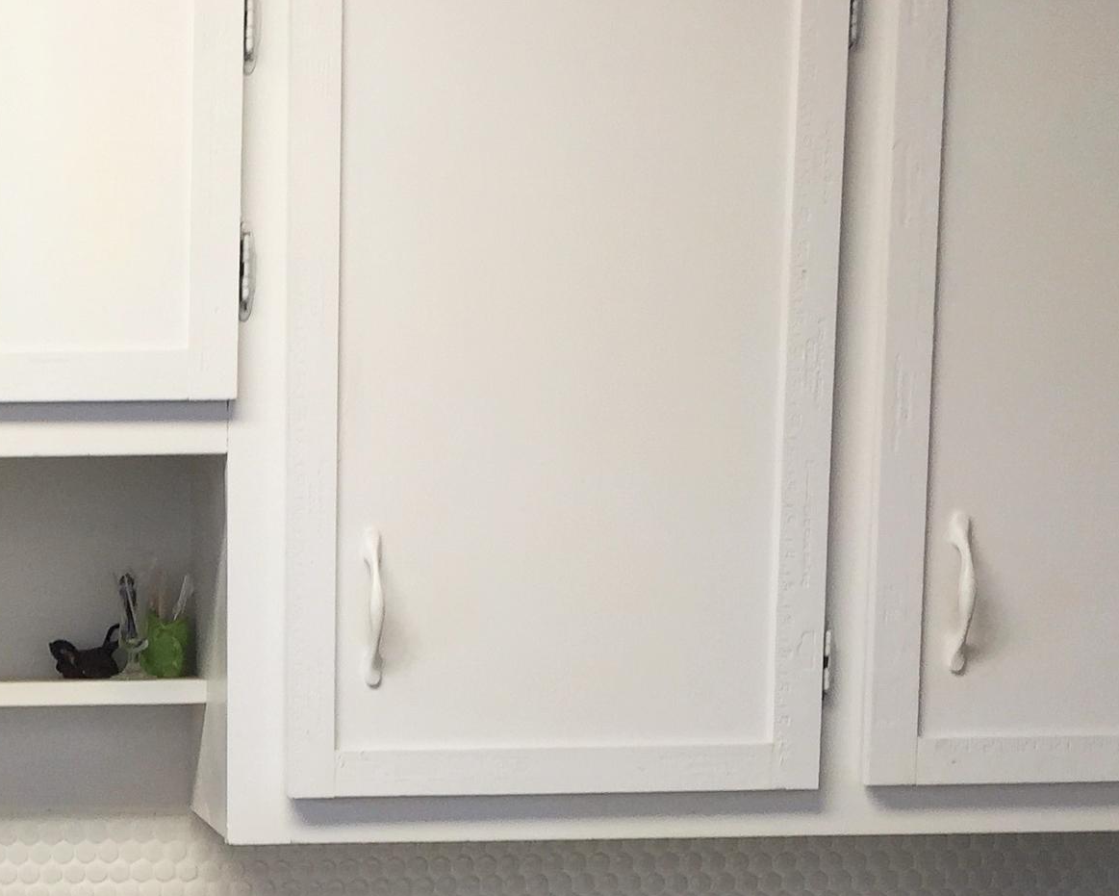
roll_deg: +0.0
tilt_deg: -7.2
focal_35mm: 73
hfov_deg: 24.3
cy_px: 911
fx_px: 2418
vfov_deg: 20.3
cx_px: -110
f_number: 2.2
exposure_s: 1/60
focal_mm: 4.15
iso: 32
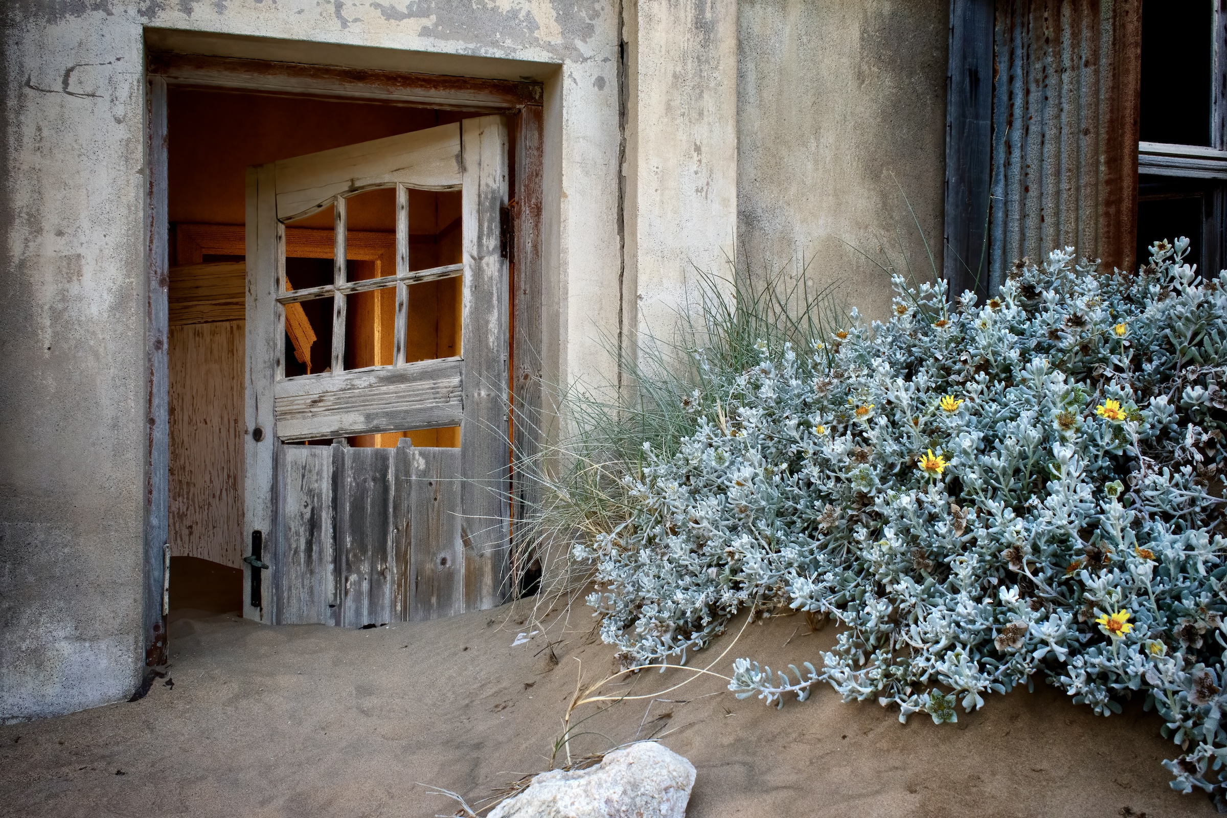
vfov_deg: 36.9
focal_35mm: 36
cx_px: 614
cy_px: 409
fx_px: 1227
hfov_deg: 53.1
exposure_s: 1/250
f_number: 10
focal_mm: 24
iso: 2500
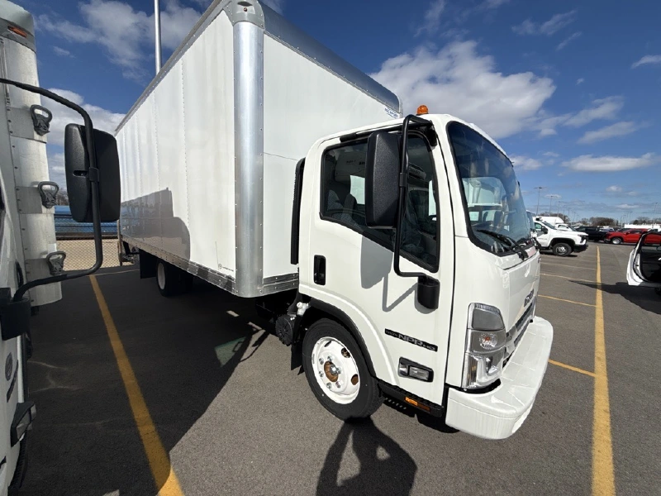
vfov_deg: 85.7
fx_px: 267
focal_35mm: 14
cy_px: 248
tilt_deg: -4.9
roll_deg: -1.4
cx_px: 330
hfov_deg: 102.1
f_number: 2.2
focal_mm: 2.22
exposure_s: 1/6173
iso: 50
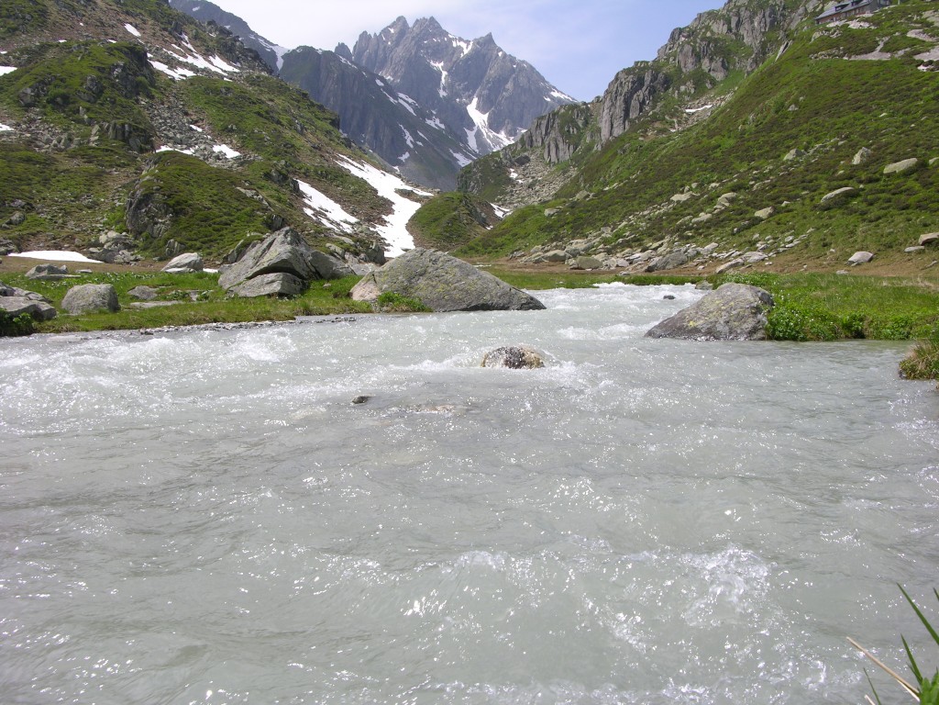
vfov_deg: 40.7
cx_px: 470
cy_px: 352
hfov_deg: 52.6
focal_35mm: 35
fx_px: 949
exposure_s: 1/251
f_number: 6.3
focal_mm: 8.9
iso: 50
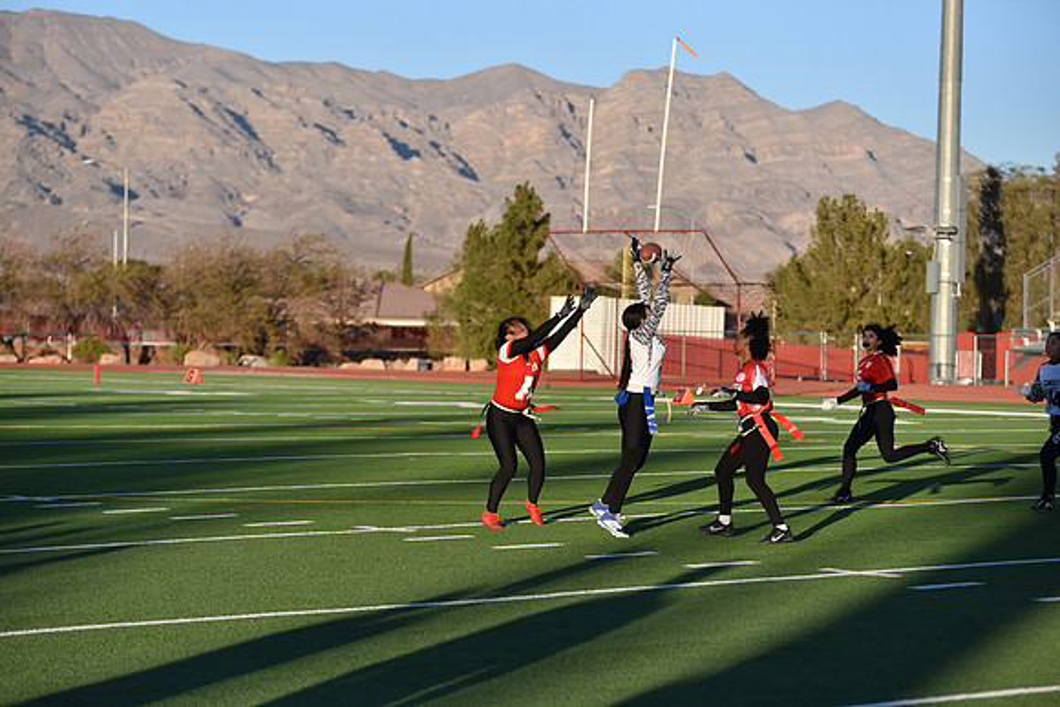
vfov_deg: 12.5
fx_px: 3239
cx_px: 530
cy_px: 354
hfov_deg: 18.6
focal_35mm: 110
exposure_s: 1/4000
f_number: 2.8
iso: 320
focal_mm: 110
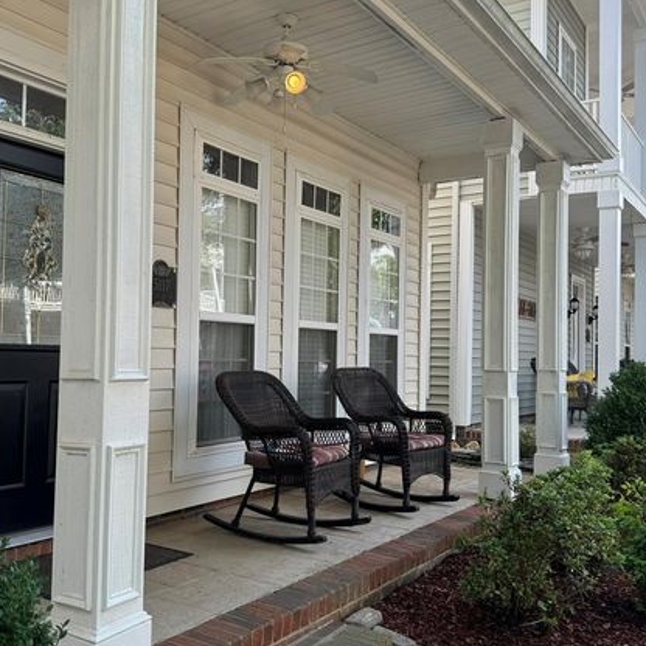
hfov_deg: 48.4
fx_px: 718
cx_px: 301
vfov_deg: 48.4
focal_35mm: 34
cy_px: 333
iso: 80
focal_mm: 6.76
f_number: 1.78
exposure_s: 1/715
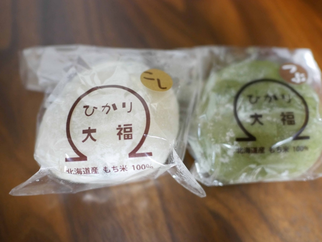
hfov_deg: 59.9
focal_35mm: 30
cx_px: 161
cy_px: 121
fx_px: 279
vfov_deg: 46.8
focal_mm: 15
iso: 1600
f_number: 1.7
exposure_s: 1/80
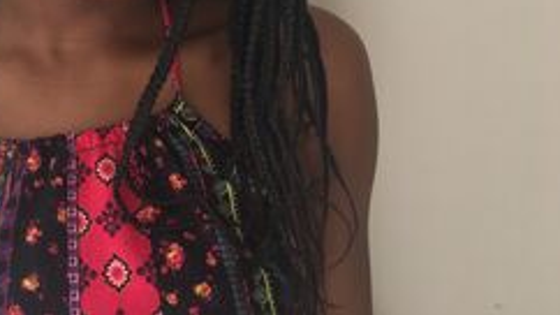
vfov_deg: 24.3
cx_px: 160
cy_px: 5
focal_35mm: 47
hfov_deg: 42.7
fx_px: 698
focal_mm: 4.15
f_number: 2.2
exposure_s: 1/30
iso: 100
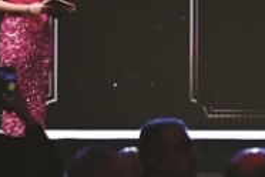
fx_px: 2598
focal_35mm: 353
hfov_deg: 5.7
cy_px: -21
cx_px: 459
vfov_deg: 3.9
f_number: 2.8
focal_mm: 82
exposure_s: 1/400
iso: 500
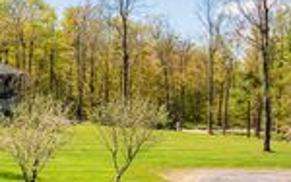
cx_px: -140
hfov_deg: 20.9
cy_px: 150
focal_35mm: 85
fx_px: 675
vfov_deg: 15.3
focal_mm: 12.29
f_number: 2.8
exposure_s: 1/2500
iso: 160
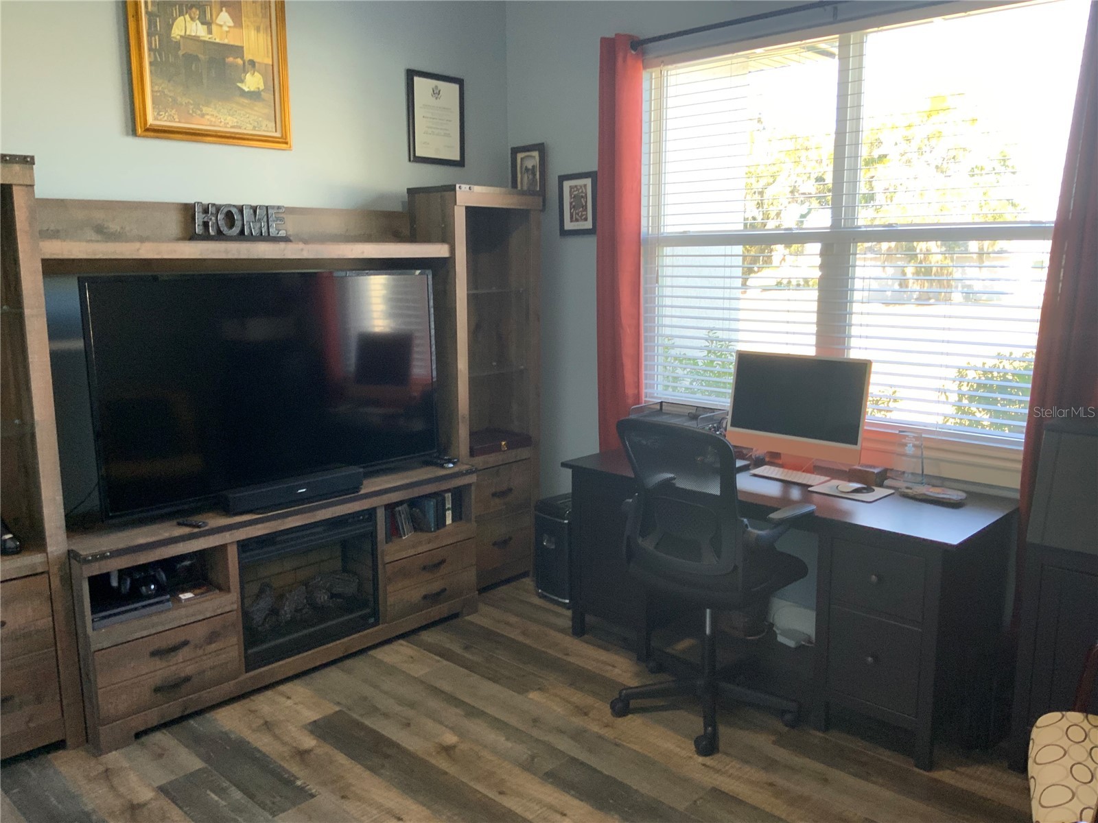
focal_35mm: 29
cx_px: 549
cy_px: 412
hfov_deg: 61.7
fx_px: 920
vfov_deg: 48.2
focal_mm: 3
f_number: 1.8
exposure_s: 1/60
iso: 80
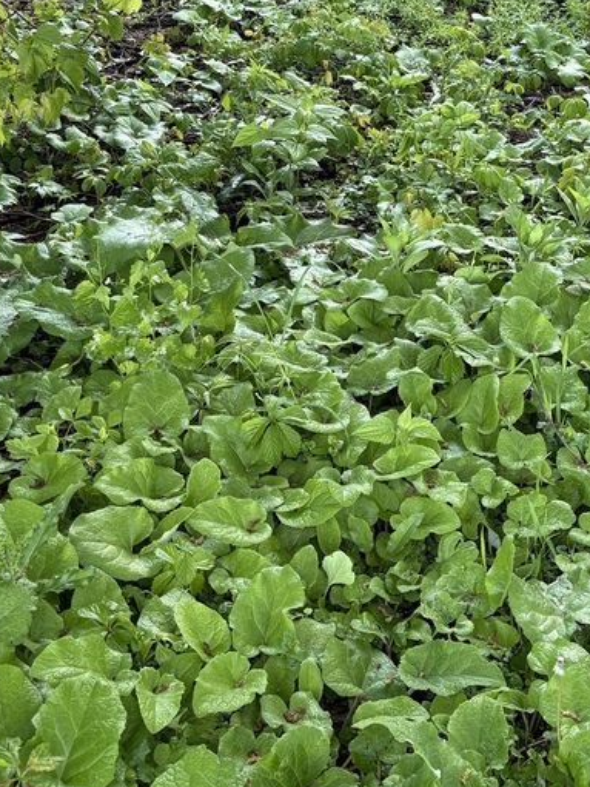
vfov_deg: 32.6
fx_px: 1250
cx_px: 433
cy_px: 34
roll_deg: +0.9
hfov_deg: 26.3
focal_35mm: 55
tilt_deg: -15.6
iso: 50
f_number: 1.6
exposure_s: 1/124
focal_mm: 5.96
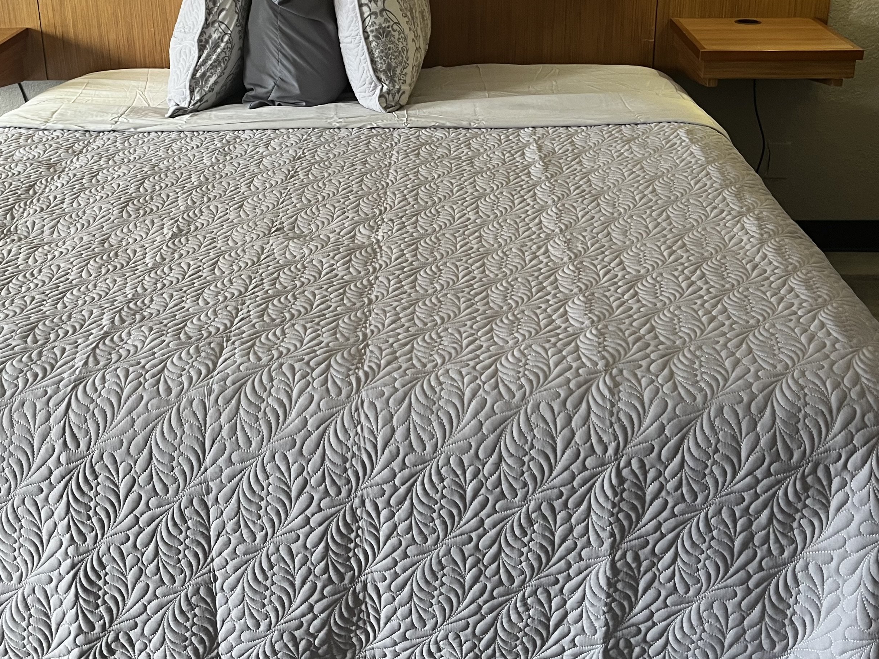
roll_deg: +1.9
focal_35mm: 43
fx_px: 1092
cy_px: 193
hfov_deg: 43.6
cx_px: 354
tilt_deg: -21.2
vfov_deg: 33.1
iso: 80
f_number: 1.6
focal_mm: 5.1
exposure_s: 1/60
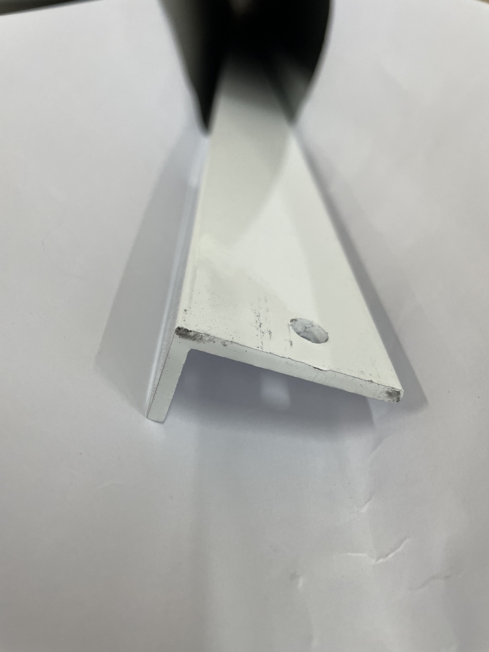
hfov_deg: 53.1
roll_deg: +4.5
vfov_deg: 67.3
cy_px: 326
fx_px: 490
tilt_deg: -31.9
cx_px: 244
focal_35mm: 26
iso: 100
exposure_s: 1/100
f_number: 1.6
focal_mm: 4.2
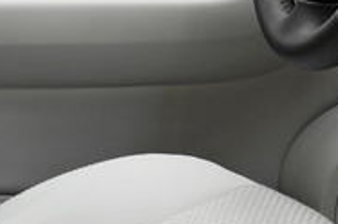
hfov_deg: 10.6
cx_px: 336
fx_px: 1809
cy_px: 36
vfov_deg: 7.1
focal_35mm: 193
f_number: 10
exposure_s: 1/6
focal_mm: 45
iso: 200
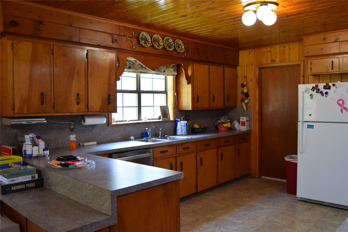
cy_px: 116
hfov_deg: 61.9
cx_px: 174
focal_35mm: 30
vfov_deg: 43.6
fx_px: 290
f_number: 4
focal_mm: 20
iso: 560
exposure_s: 1/60
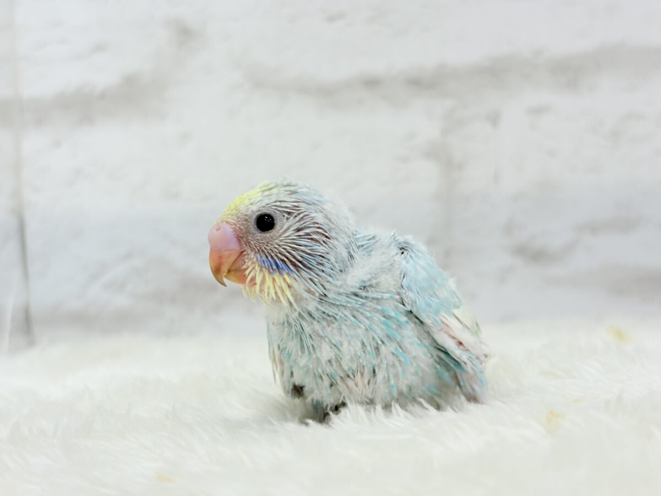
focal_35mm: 52
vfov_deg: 28.0
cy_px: 248
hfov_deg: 36.8
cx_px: 330
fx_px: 993
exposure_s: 1/100
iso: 50
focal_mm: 5.96
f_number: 1.6
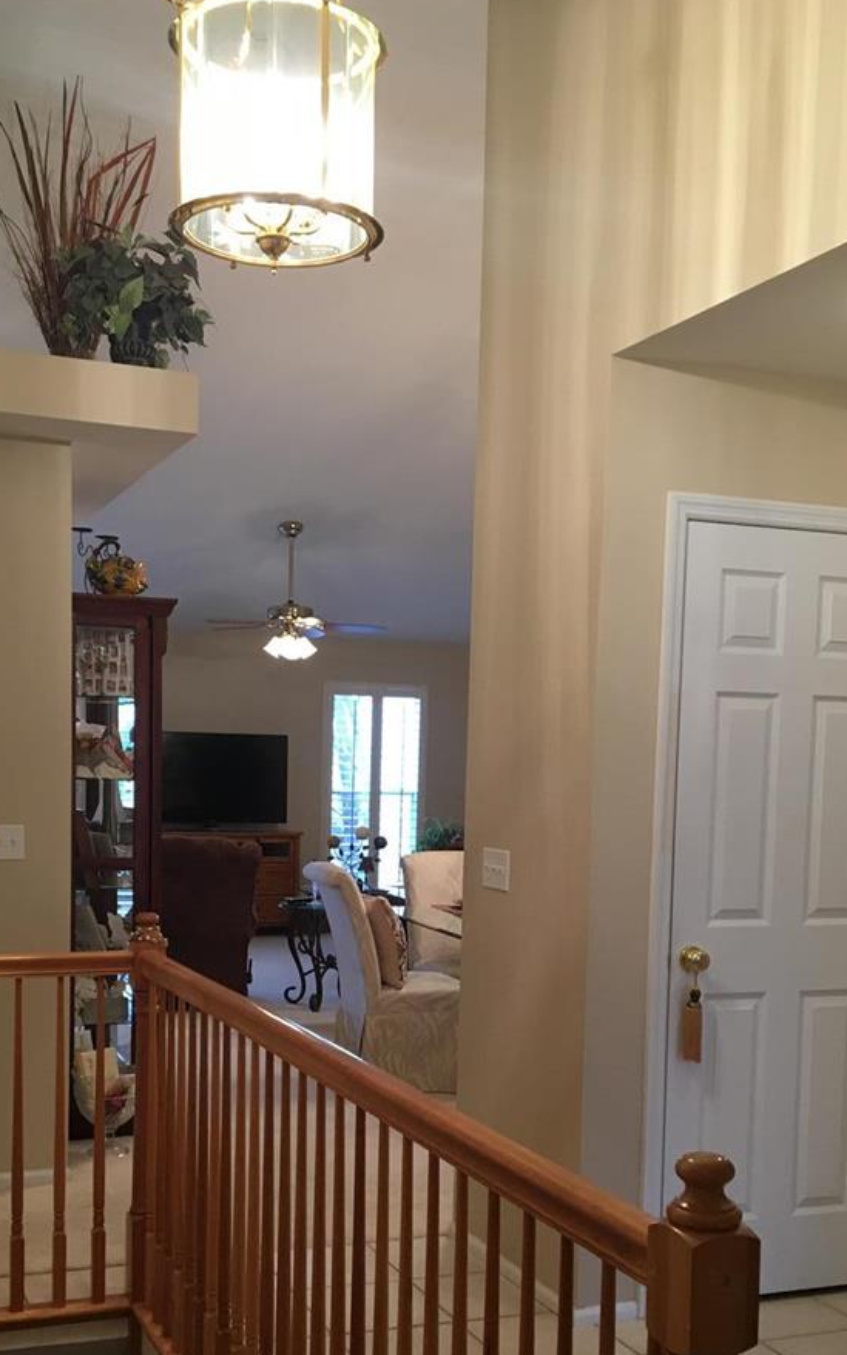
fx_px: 1551
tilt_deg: -3.5
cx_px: 404
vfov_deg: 46.6
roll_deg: -0.9
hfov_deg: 30.5
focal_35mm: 42
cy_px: 878
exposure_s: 1/30
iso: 80
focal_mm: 4.15
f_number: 2.2
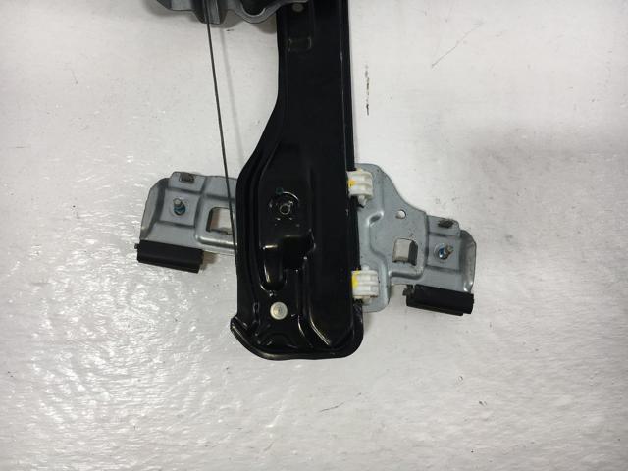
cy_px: 236
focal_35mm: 29
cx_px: 314
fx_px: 526
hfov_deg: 61.7
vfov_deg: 48.2
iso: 25
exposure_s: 1/680
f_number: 2.2
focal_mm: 4.15
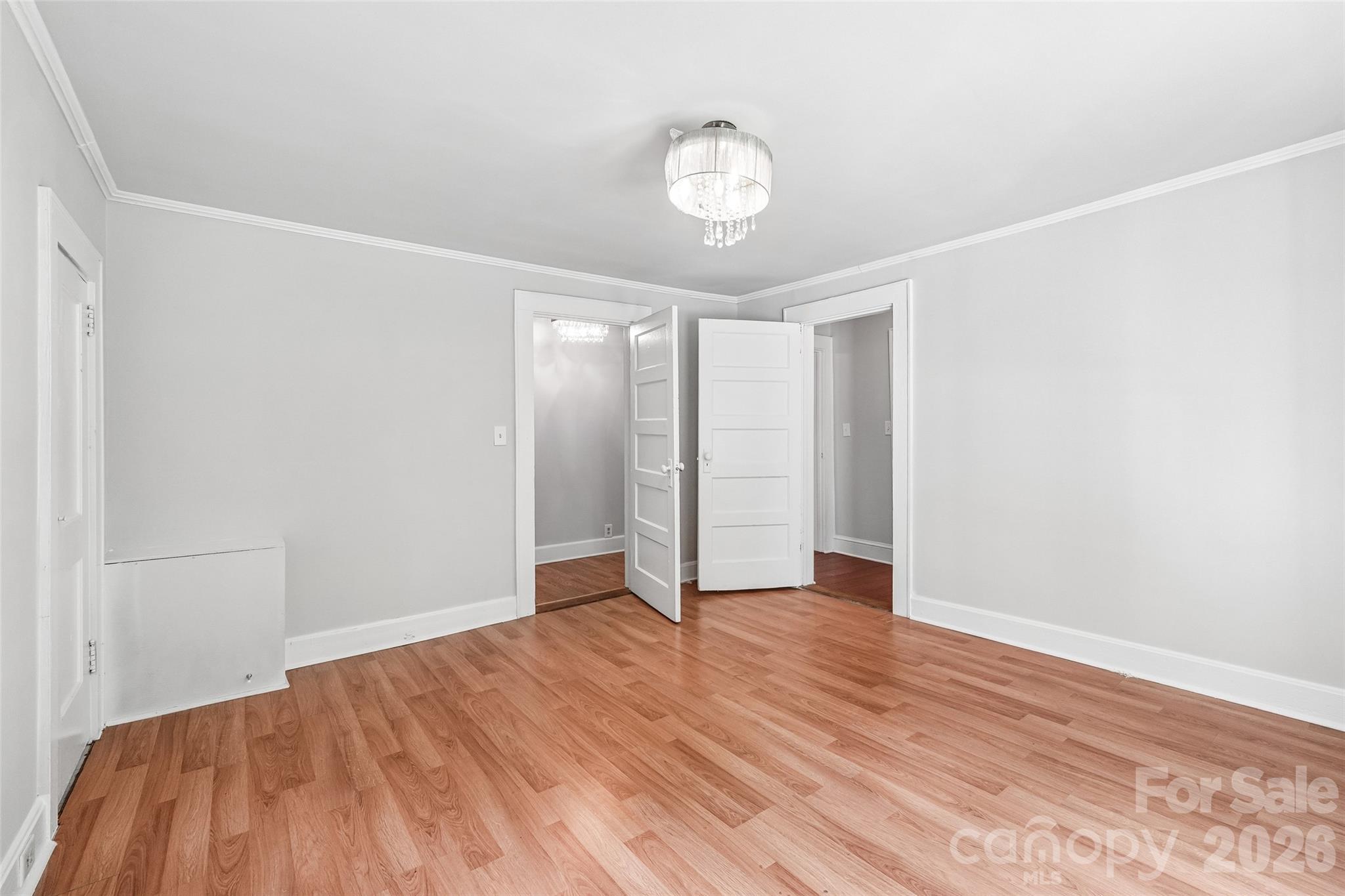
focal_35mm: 15
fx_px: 560
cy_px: 448
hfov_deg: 100.4
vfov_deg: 77.3
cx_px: 672
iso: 400
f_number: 8
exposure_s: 1/10
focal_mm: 10
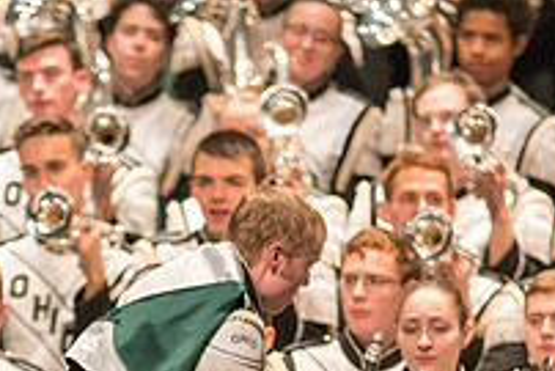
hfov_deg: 2.4
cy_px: 529
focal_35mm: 863
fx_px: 13314
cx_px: 113
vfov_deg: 1.6
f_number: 2.8
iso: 4000
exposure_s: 1/500
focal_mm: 300
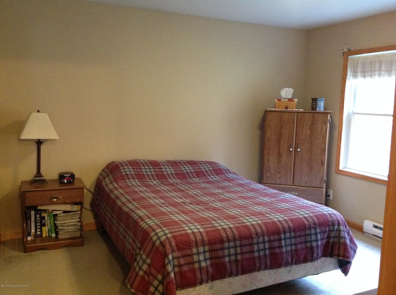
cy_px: 148
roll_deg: -1.7
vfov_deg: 40.6
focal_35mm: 35
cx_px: 198
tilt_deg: -6.9
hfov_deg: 52.7
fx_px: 400
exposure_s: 1/15
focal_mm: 4.28
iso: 500
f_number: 2.4
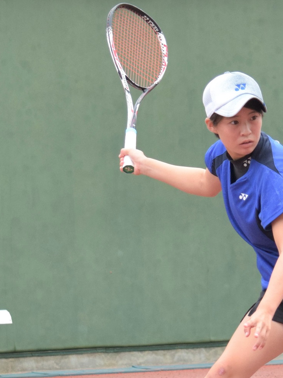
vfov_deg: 8.0
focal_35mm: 249
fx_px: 2716
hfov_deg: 6.0
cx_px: 252
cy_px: 254
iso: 1250
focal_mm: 85
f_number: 4.5
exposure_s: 1/2500
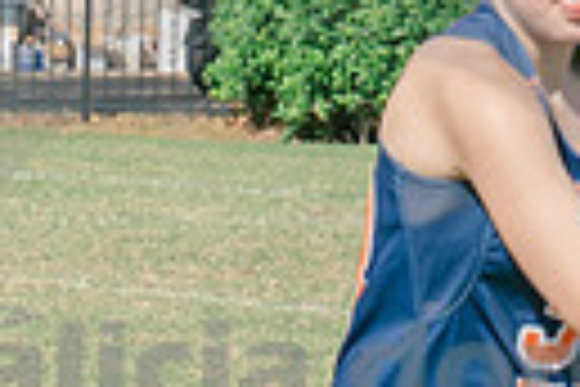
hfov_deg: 3.2
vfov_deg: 2.2
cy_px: 113
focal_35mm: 636
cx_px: 735
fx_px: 10246
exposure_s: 1/1000
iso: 250
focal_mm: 70
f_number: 5.6
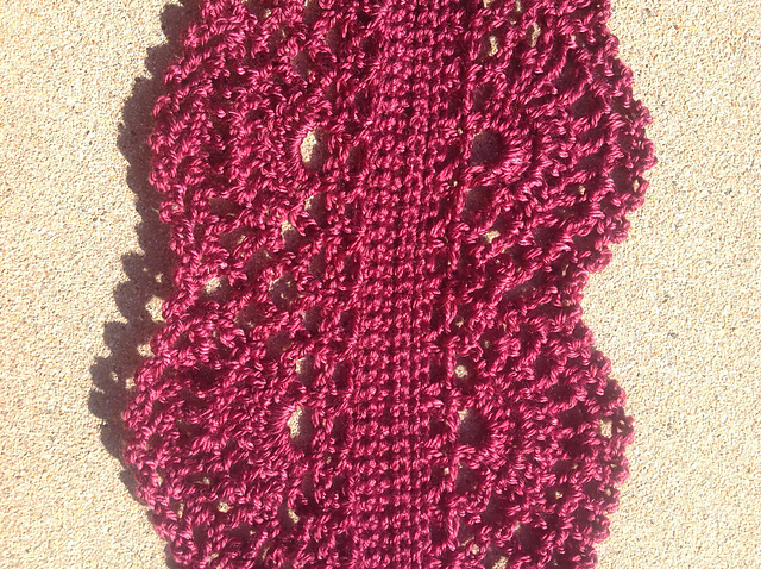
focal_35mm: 35
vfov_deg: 40.6
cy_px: 284
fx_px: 768
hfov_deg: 52.7
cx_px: 380
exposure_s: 1/944
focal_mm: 4.28
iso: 50
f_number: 2.4
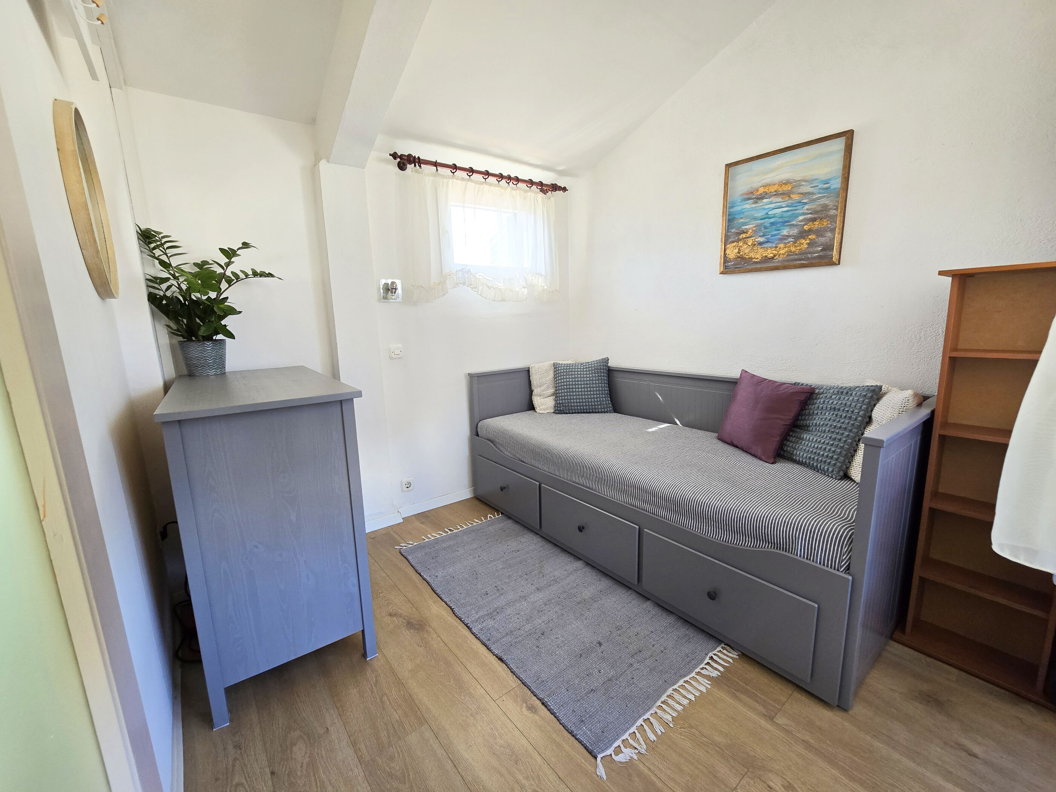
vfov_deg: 89.9
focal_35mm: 13
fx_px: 397
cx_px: 528
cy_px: 396
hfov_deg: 106.2
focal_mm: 2.2
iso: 100
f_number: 2.2
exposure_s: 1/60
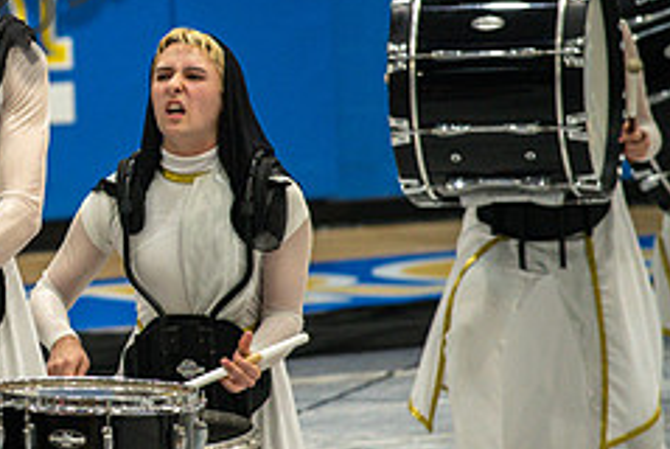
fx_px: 9037
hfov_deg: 4.2
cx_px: -126
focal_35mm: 485
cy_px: 142
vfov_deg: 2.8
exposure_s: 1/500
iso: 2500
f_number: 4
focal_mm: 200
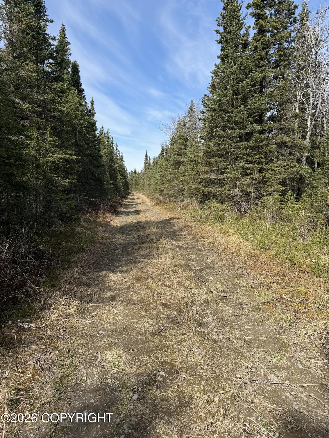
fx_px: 304
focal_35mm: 24
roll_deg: -1.3
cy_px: 219
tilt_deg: -5.4
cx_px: 164
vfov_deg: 71.6
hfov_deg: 56.8
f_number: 1.78
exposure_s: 1/2525
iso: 80
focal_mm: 6.76
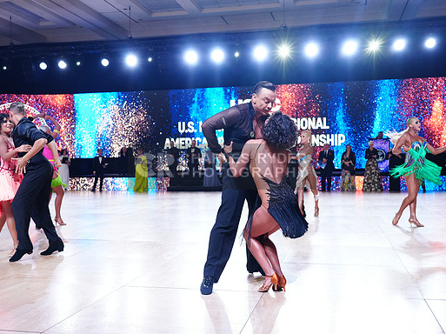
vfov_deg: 38.6
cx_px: 223
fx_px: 476
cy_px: 167
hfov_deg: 50.2
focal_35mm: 37
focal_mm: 34
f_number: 4.5
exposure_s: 1/500
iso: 2000
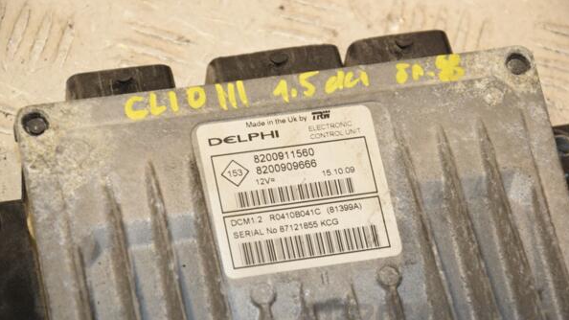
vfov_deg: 7.3
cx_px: 285
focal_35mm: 167
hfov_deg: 12.9
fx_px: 2512
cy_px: 191
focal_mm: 105
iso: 800
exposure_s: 1/200
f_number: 7.1
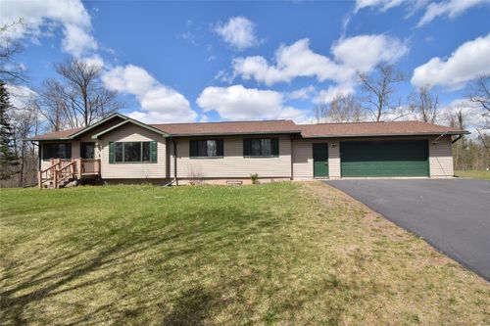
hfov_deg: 100.4
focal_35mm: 15
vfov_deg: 77.3
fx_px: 204
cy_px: 163
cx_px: 245
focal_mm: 10
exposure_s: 1/200
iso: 320
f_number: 20
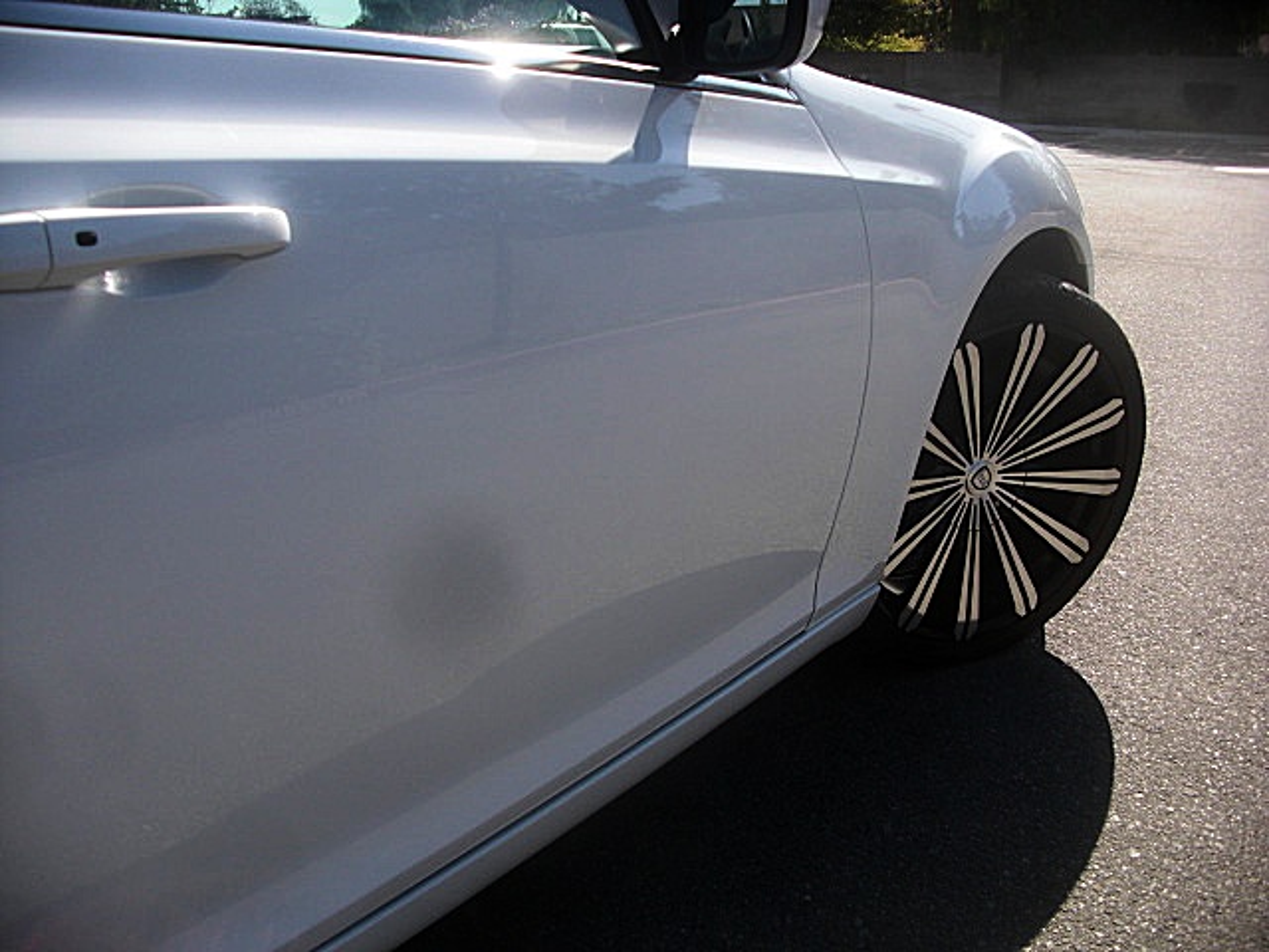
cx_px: 634
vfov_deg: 39.7
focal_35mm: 36
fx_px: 1320
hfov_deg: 51.4
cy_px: 476
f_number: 2.8
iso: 50
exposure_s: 1/640
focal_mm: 6.3
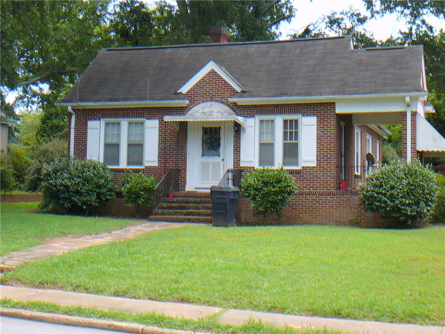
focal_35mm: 55
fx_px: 707
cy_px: 167
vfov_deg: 26.6
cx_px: 222
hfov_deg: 34.9
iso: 80
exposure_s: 1/250
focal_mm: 8.2
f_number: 3.5
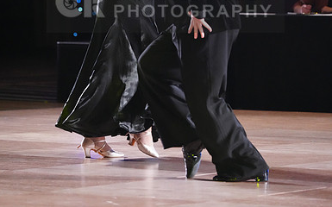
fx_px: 2640
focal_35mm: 292
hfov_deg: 7.2
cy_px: 4
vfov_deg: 4.5
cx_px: 166
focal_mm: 190
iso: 8000
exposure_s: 1/400
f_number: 4
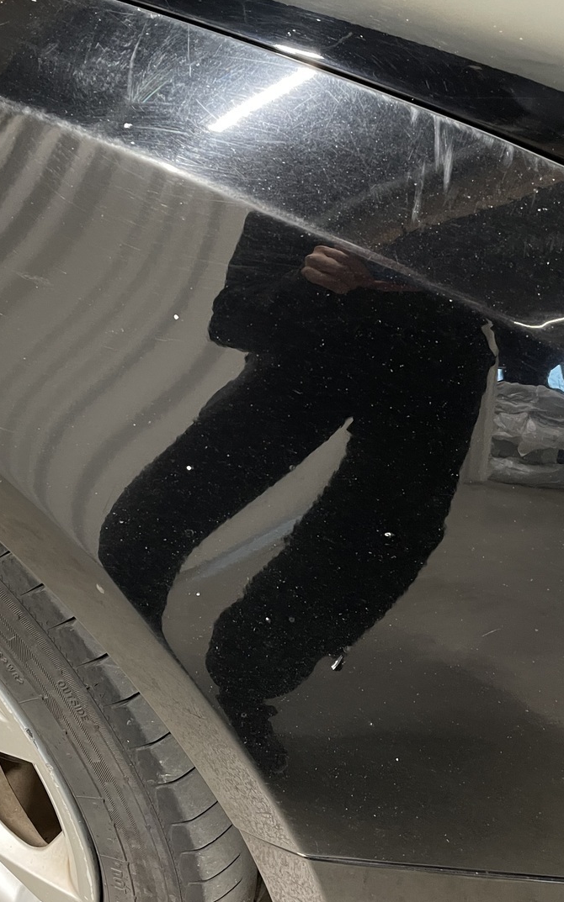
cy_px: 452
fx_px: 911
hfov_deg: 34.1
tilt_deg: -37.4
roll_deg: +2.4
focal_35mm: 37
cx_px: 194
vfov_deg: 52.8
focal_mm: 4.2
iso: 400
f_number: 1.6
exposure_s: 1/33
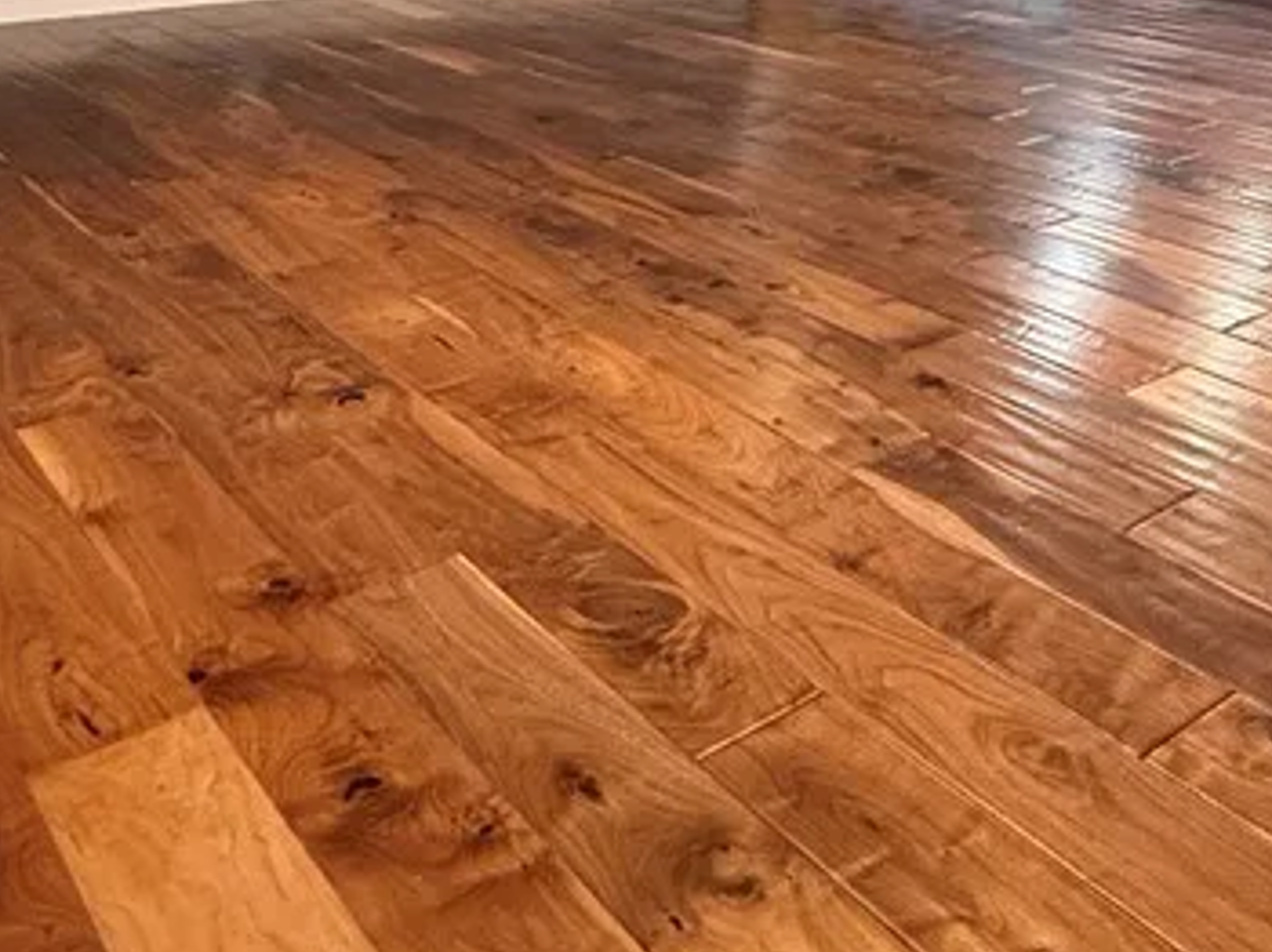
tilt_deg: -2.9
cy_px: -145
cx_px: 1003
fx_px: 1506
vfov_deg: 30.6
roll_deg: -1.4
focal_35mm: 41
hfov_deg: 43.8
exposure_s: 1/60
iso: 640
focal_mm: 2.22
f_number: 2.2
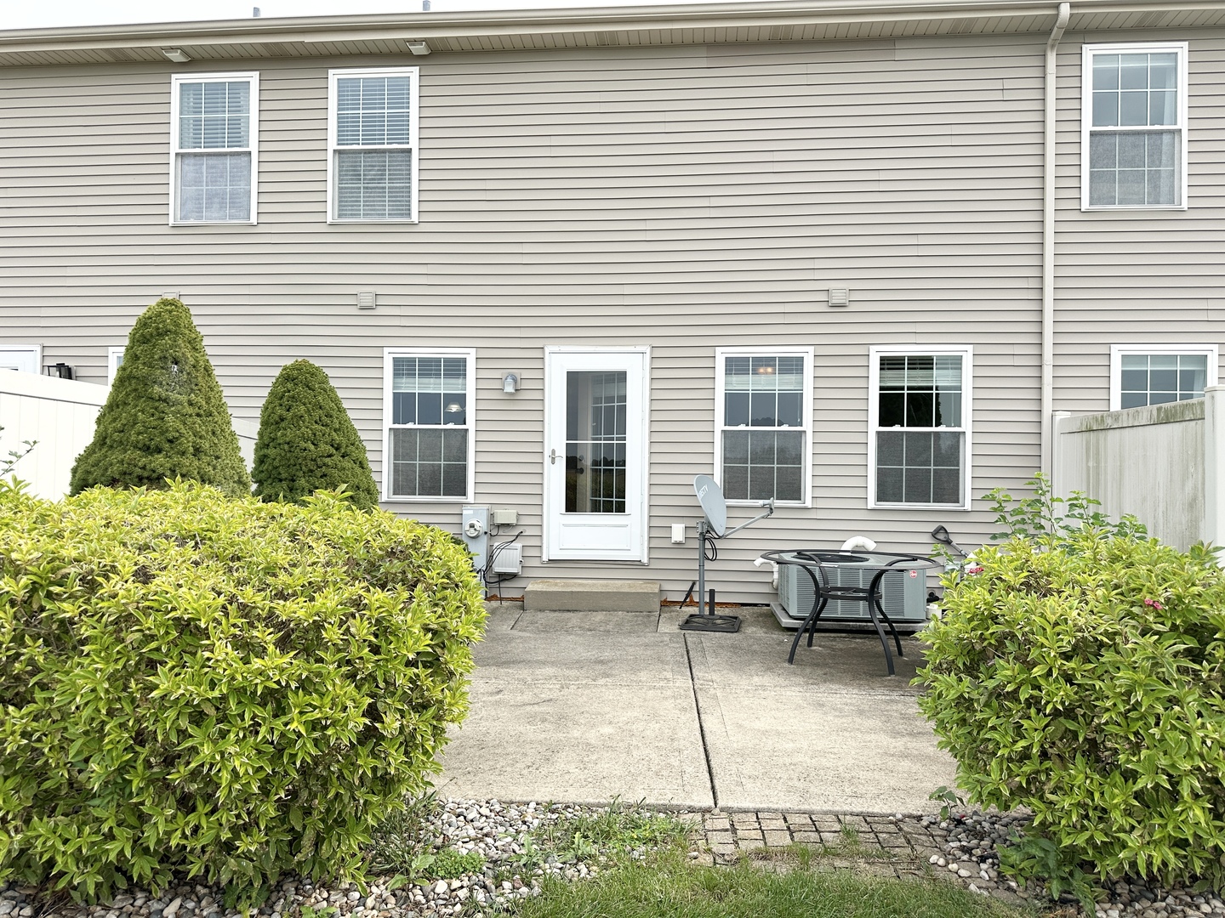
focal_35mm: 24
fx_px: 849
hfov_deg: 71.6
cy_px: 459
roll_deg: -0.5
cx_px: 612
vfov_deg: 56.8
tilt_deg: +0.9
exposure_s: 1/2469
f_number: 1.78
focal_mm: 6.86
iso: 80
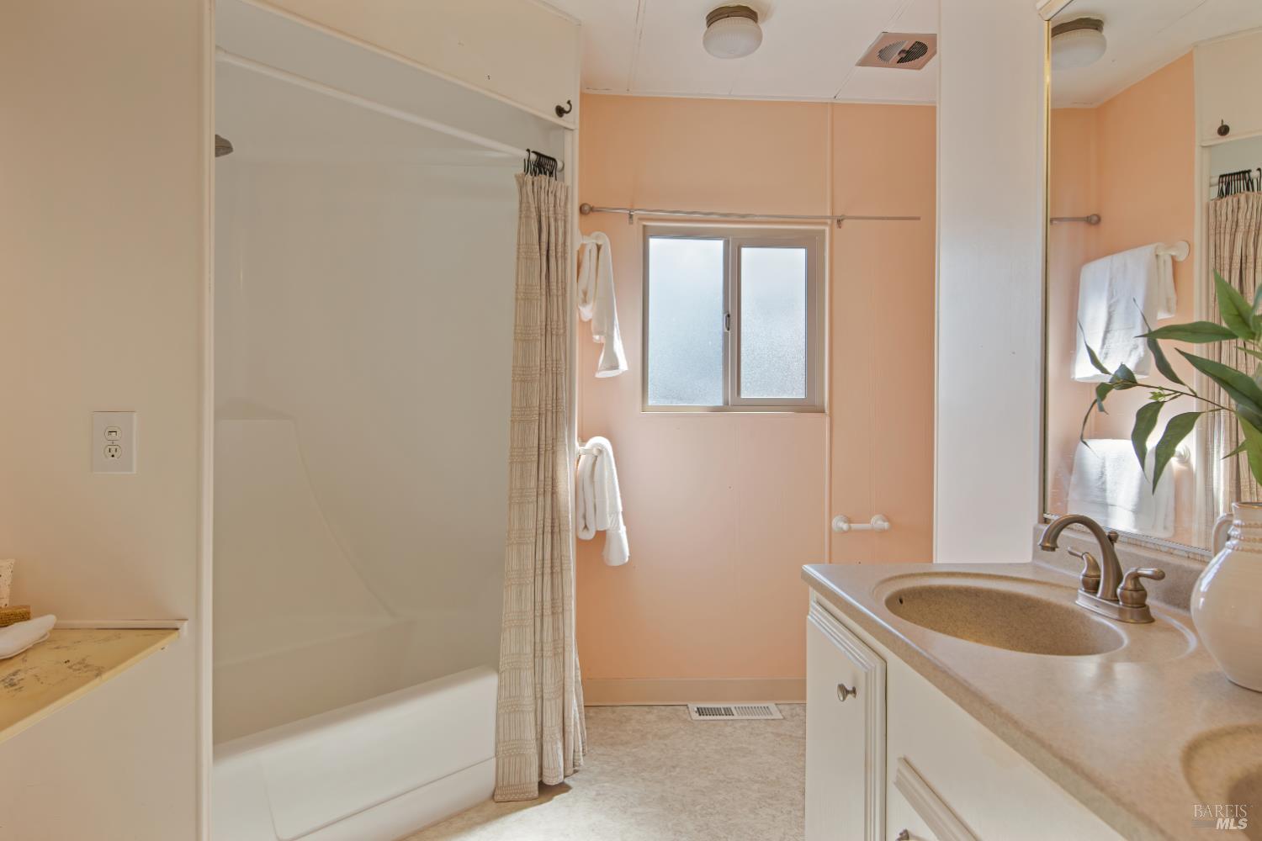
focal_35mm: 21
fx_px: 736
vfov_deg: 59.5
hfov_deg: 81.2
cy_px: 420
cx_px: 631
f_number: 5
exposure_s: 1/100
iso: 100
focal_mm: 14
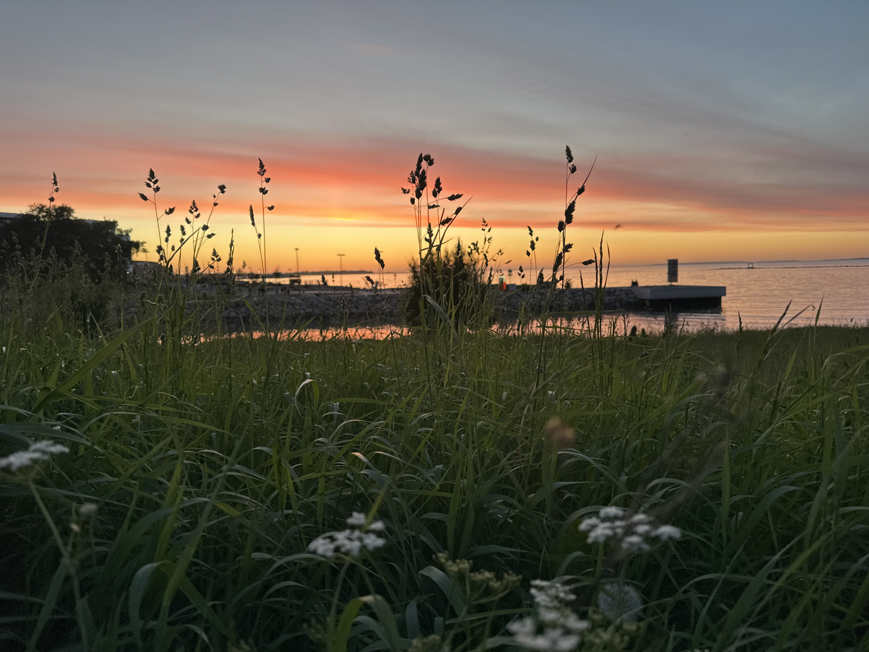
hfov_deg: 71.6
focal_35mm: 24
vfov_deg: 56.8
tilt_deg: -4.7
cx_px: 434
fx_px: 602
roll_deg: +1.7
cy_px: 326
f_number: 1.78
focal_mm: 6.86
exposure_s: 1/121
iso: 100
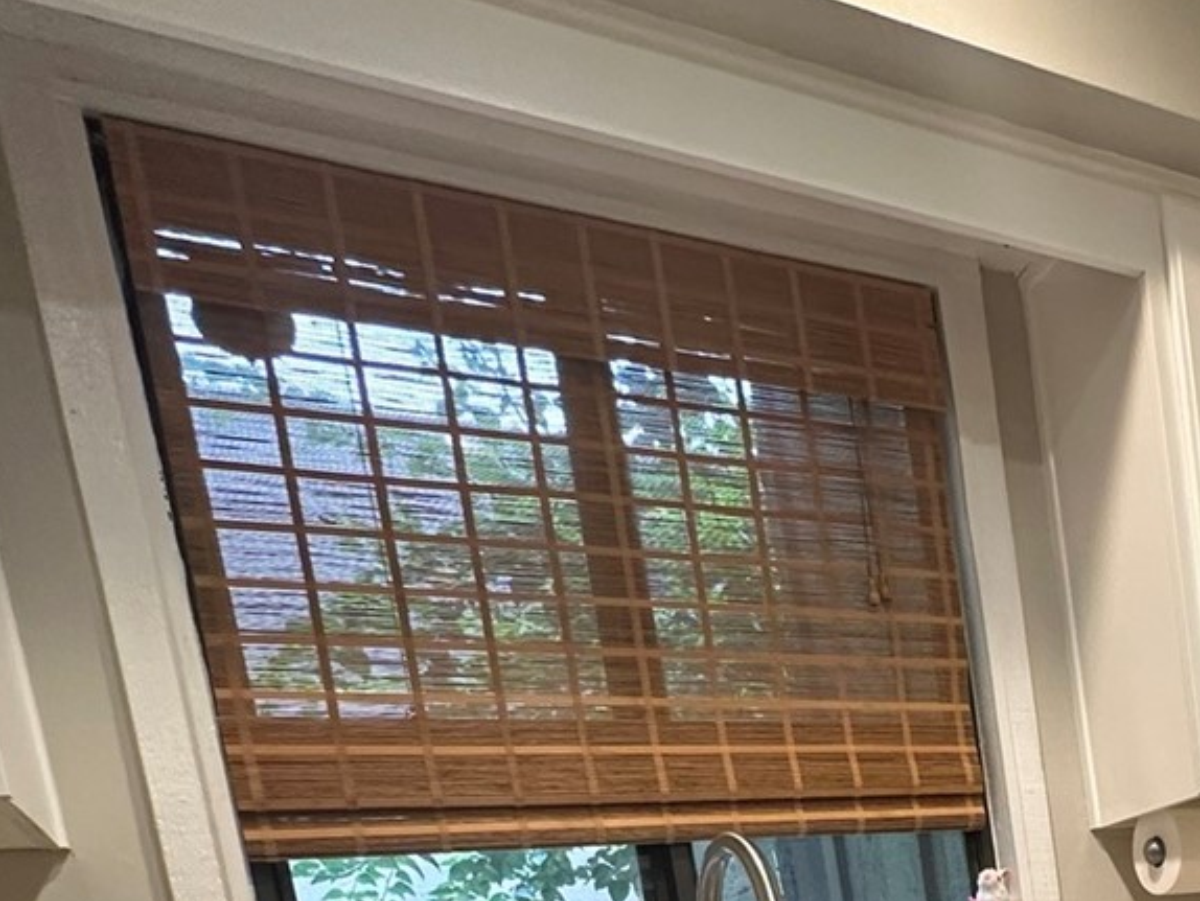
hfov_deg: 40.7
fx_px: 1353
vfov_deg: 29.4
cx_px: 1248
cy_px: 1181
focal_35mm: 39
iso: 160
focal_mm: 2.22
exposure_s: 1/60
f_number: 2.2
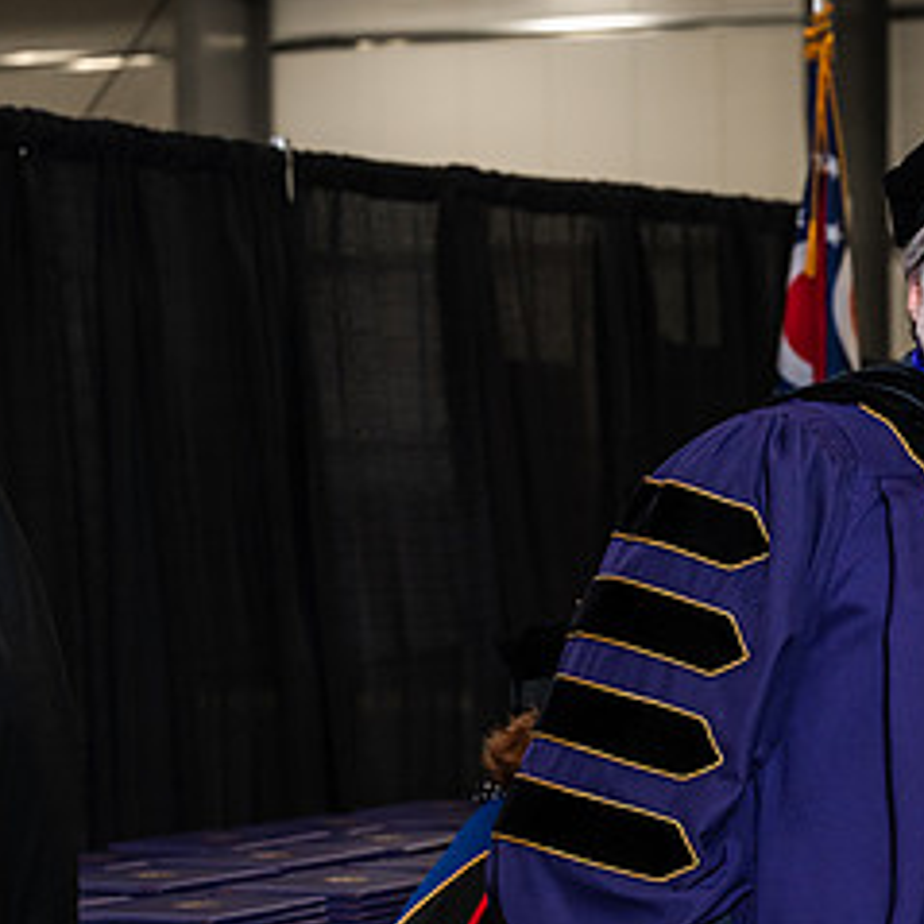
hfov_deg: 12.4
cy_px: 559
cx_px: 1044
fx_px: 4168
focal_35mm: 138
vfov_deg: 12.6
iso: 1250
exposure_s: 1/200
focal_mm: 67
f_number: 4.5
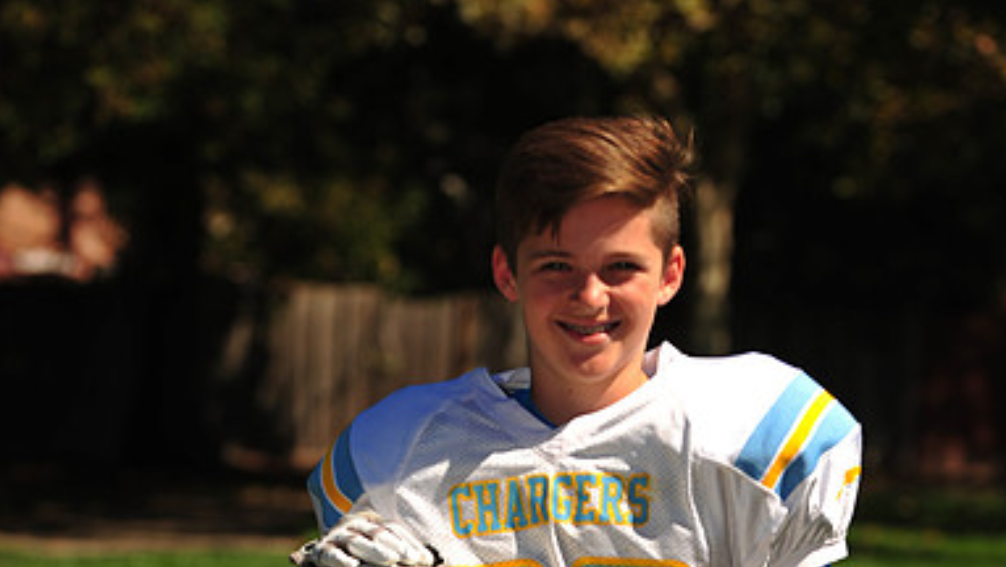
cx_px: 502
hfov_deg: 10.9
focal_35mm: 198
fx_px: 5285
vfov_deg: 6.1
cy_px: 751
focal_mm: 125
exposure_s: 1/1000
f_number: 5
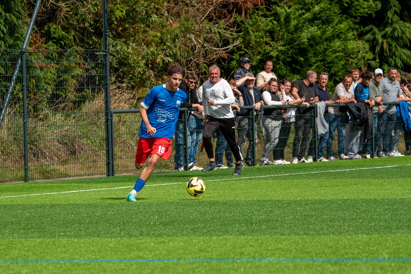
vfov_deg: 5.6
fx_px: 2794
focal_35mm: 245
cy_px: 67
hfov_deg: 8.4
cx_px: 178
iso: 140
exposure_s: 1/4000
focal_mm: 92
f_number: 2.8
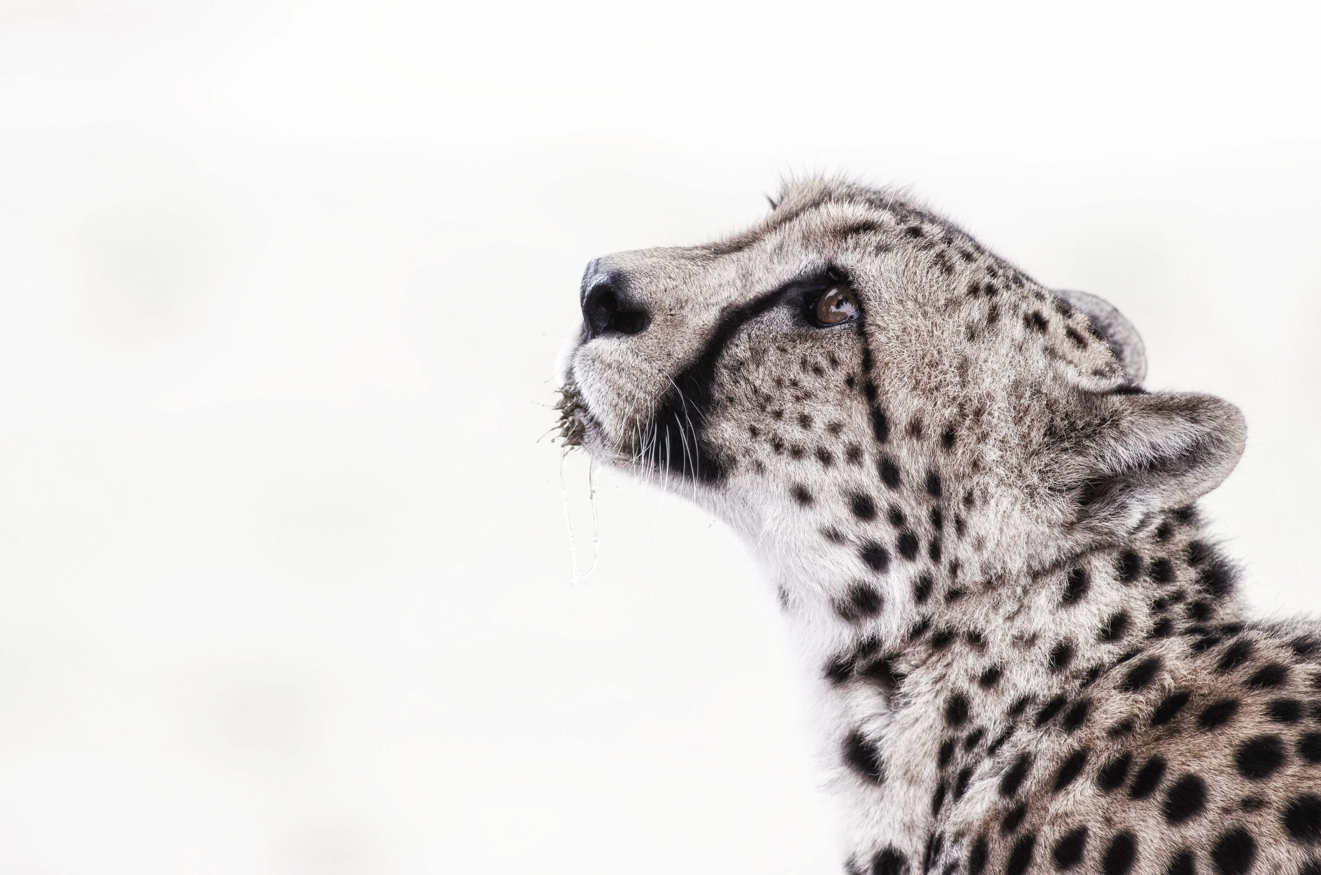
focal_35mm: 450
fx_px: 16478
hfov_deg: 4.6
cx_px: 660
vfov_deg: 3.0
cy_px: 438
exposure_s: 1/800
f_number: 4
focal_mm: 300
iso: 500
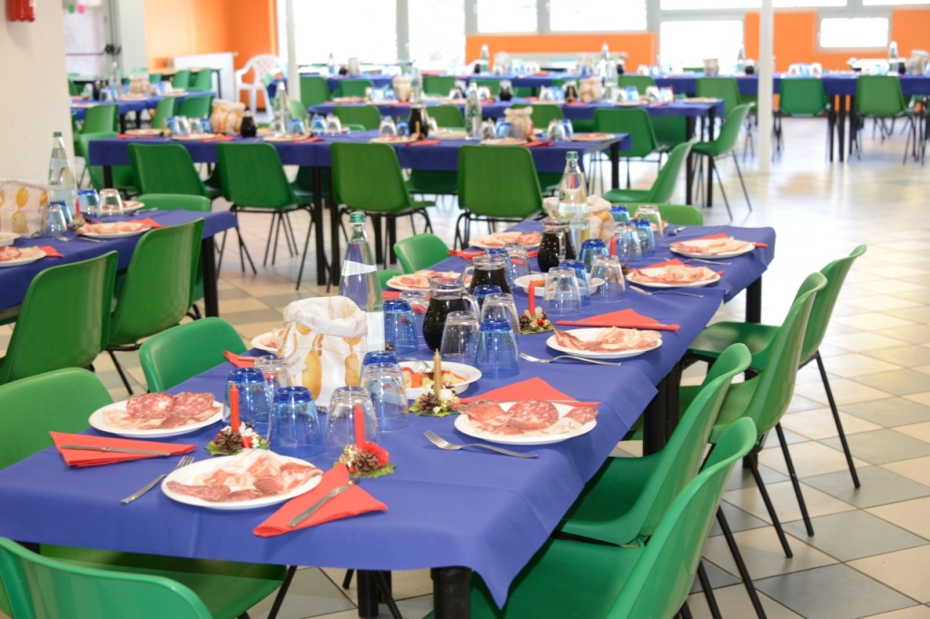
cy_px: 310
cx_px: 465
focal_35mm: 56
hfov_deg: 35.7
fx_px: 1446
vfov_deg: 24.2
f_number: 5.6
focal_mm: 56
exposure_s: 1/60
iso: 1800
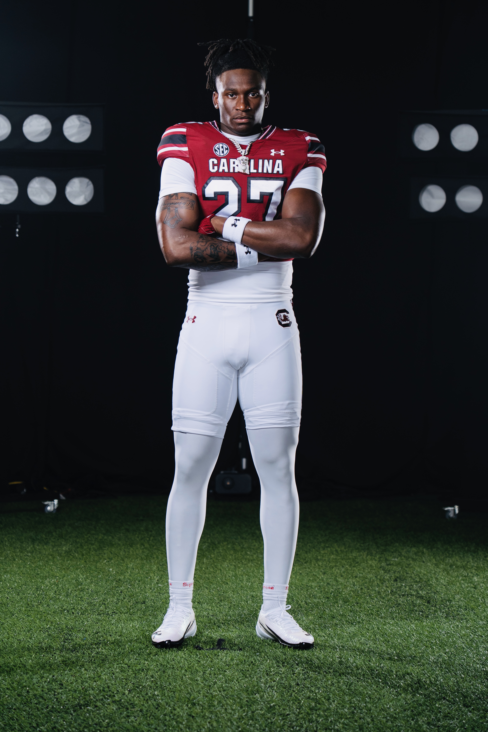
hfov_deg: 19.2
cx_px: 244
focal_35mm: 71
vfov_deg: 28.5
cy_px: 366
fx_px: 1444
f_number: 4
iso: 400
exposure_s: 1/250
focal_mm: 71
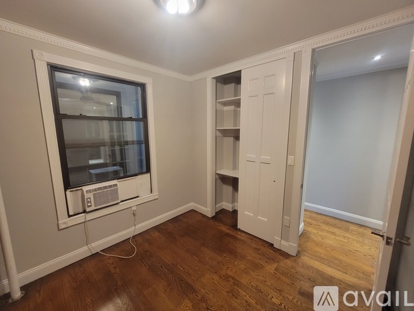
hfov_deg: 106.2
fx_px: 155
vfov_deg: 89.9
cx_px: 207
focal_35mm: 13
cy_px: 156
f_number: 2.2
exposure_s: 1/60
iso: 400
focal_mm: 2.2
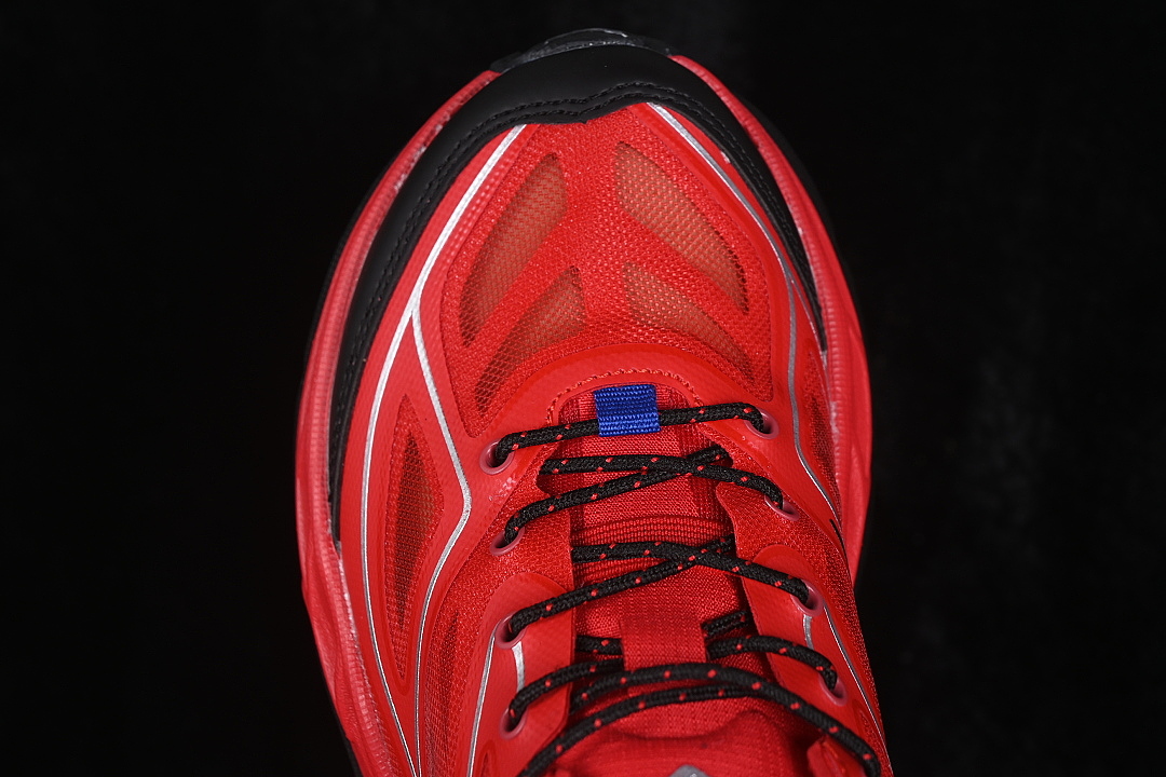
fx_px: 2429
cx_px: 583
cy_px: 388
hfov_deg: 27.0
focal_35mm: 75
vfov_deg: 18.2
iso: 160
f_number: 7.1
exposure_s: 1/80
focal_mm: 50
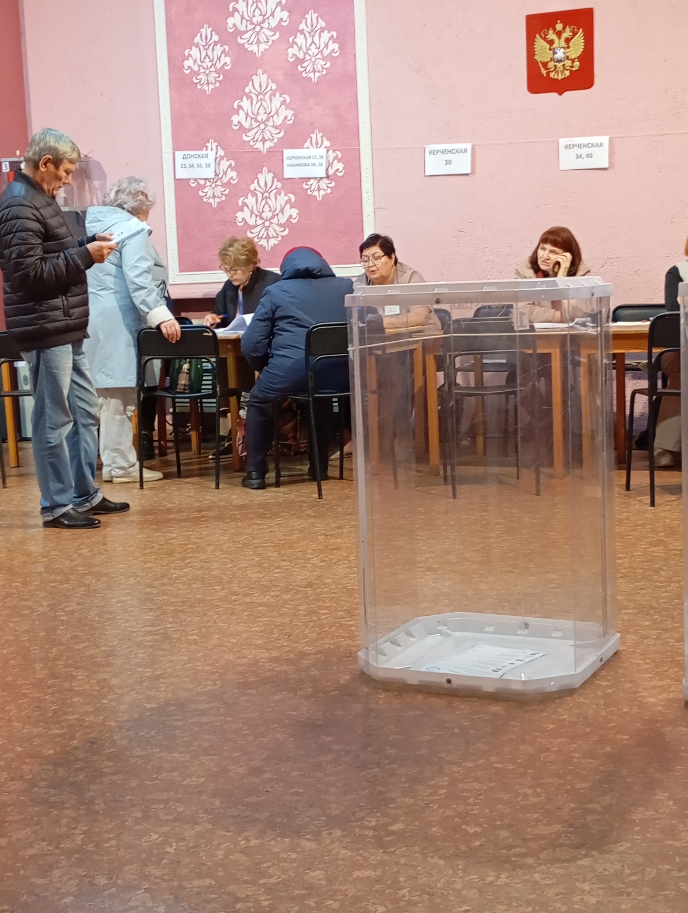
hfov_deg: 27.6
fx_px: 1401
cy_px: 456
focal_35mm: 53
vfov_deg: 36.1
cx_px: 344
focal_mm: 4.27
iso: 814
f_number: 1.8
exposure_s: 1/33.3
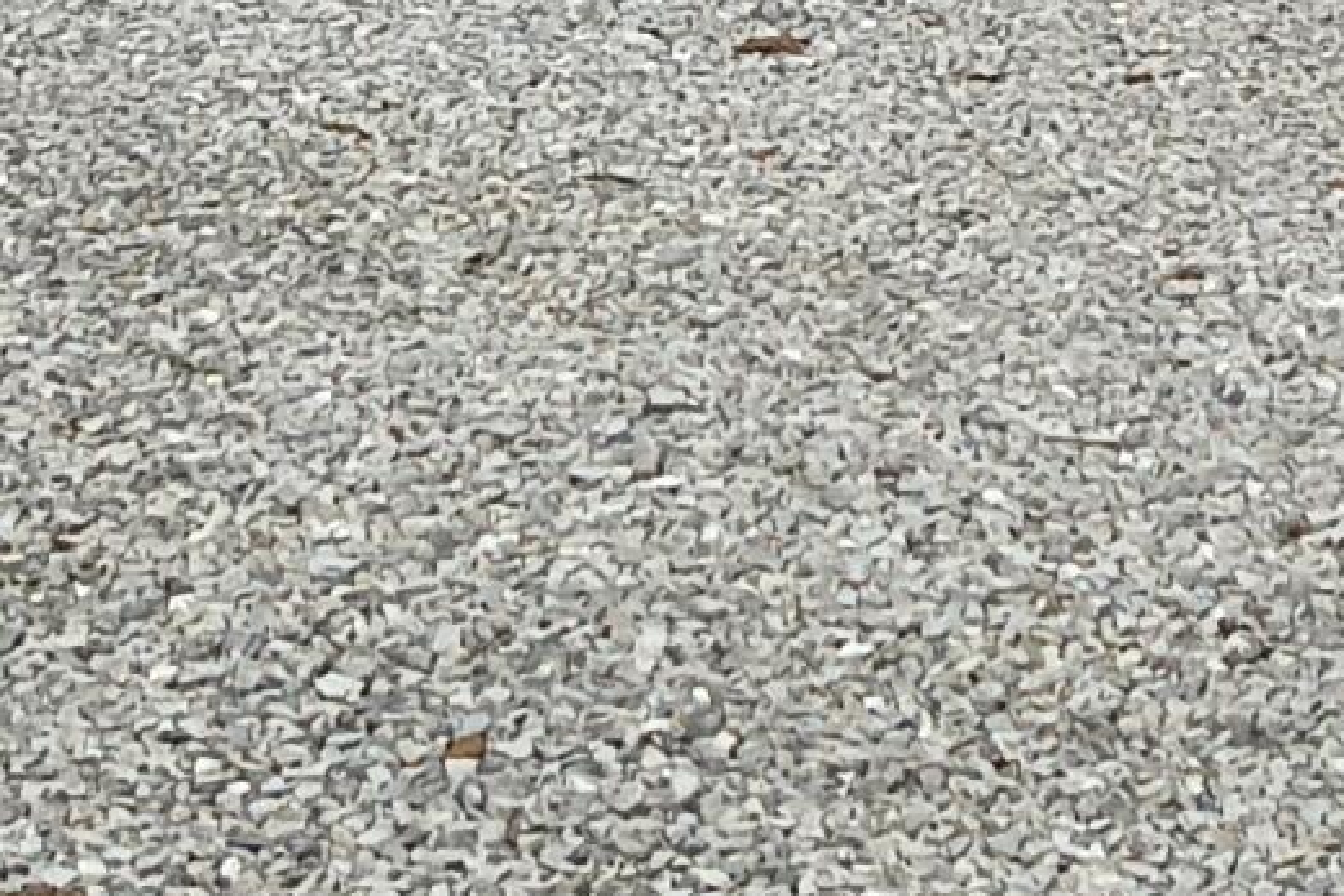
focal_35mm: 150
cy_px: -1531
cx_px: 1104
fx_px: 5601
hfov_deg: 13.6
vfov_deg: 8.1
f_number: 1.7
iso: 100
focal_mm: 4.68
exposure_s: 1/945
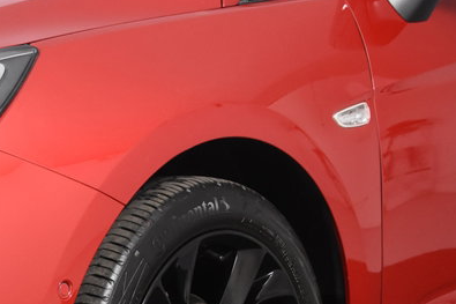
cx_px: -119
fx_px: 1380
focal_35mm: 109
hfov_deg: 17.7
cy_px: 337
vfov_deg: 12.3
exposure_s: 1/80
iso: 1600
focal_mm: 28
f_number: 4.5
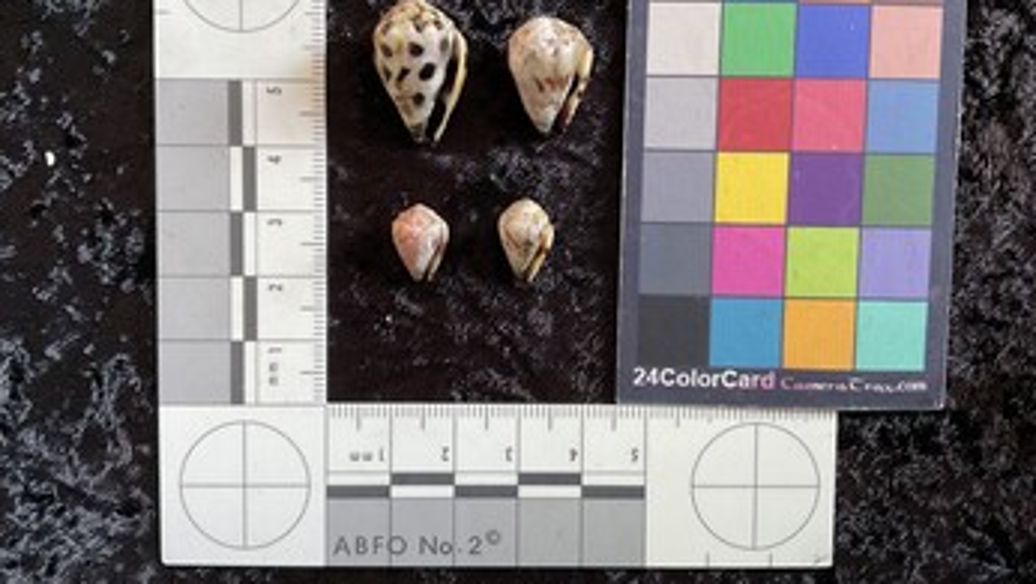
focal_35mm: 32
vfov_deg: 36.6
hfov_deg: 61.0
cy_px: 232
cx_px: 518
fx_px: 879
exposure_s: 1/60
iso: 200
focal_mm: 3
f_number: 1.8
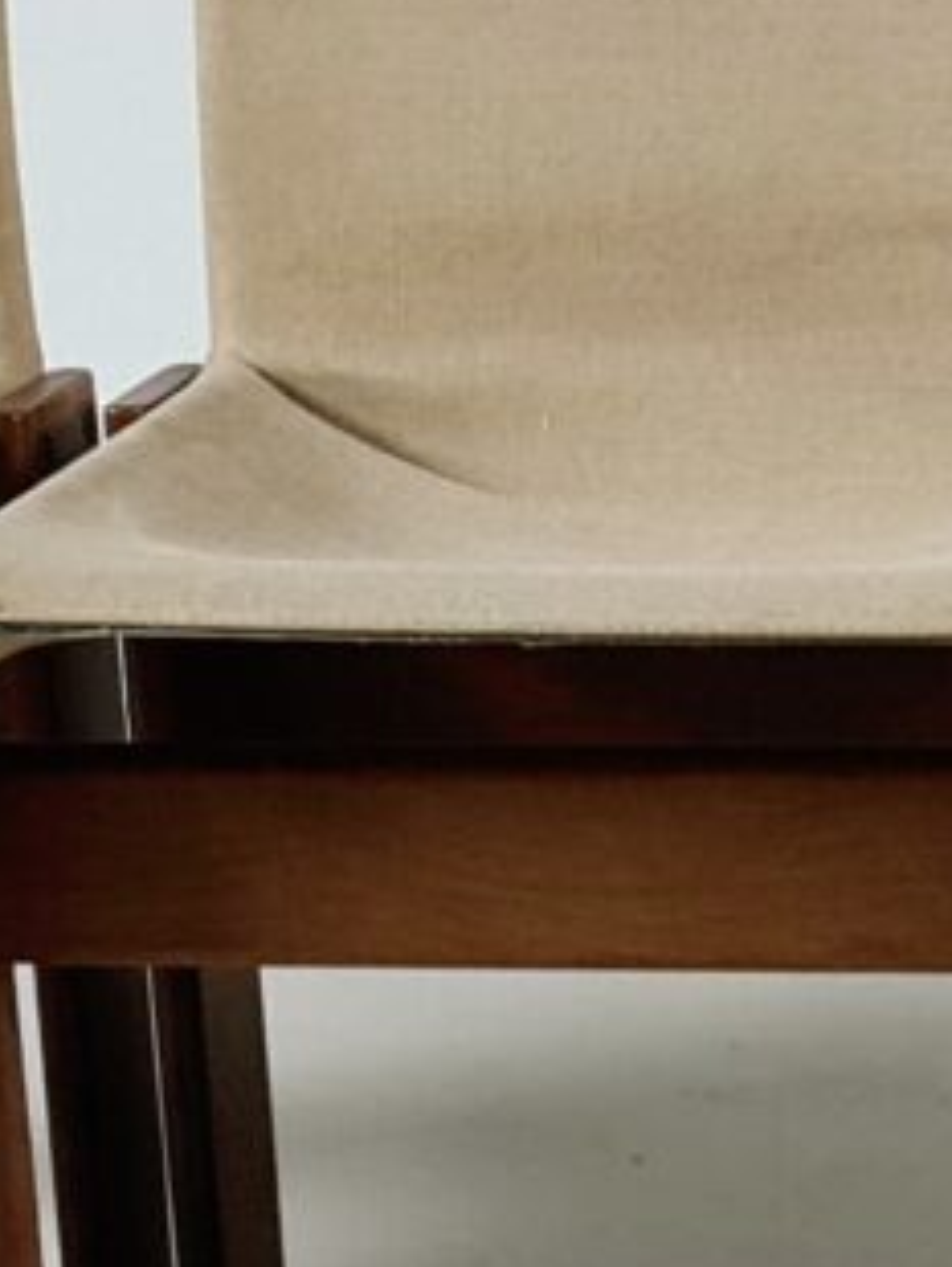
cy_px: 1148
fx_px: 6042
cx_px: 1487
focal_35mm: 165
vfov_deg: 11.9
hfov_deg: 8.8
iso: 320
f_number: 1.8
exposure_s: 1/100
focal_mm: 7
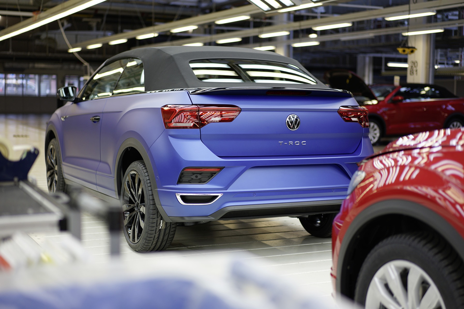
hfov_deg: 36.2
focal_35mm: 55
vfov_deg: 24.6
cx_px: 232
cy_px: 154
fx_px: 709
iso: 125
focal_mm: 55
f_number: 1.8
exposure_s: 1/125
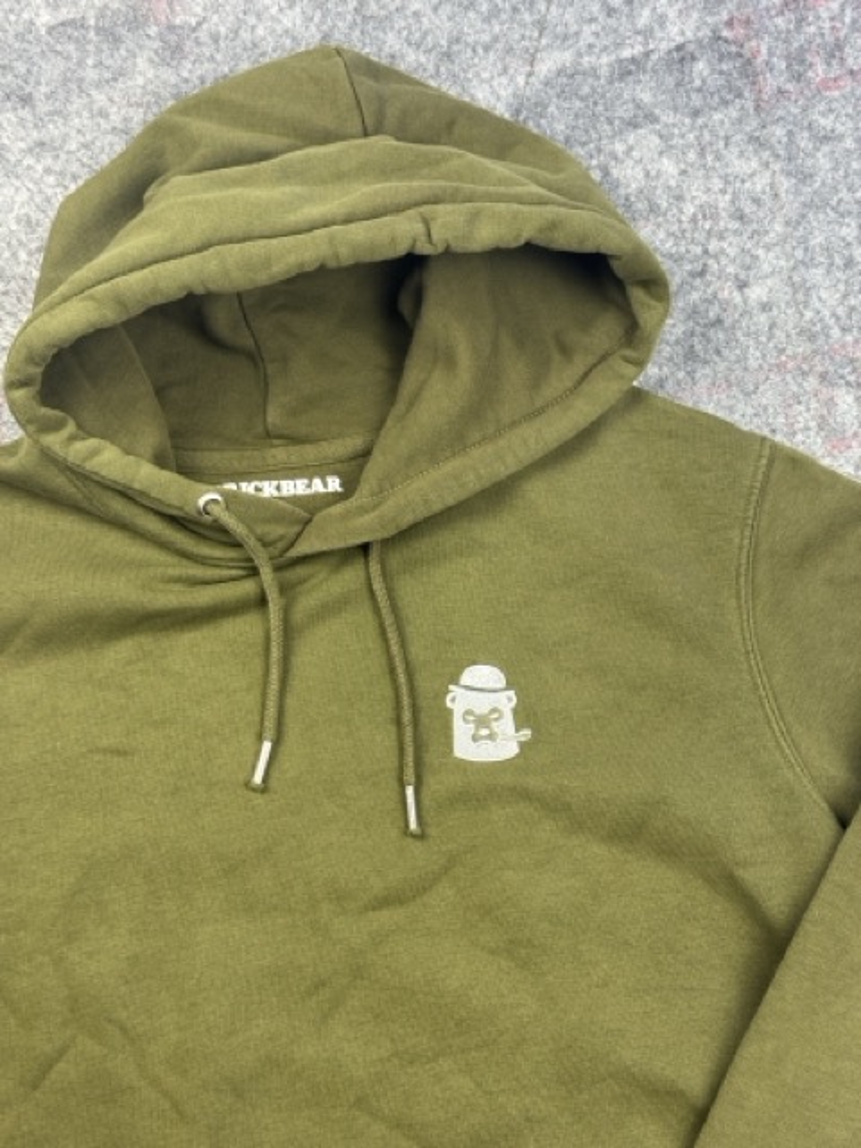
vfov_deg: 39.7
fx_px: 1592
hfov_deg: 30.3
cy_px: 574
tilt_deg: -50.1
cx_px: 430
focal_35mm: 48
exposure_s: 1/50
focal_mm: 6.76
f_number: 1.78
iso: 80
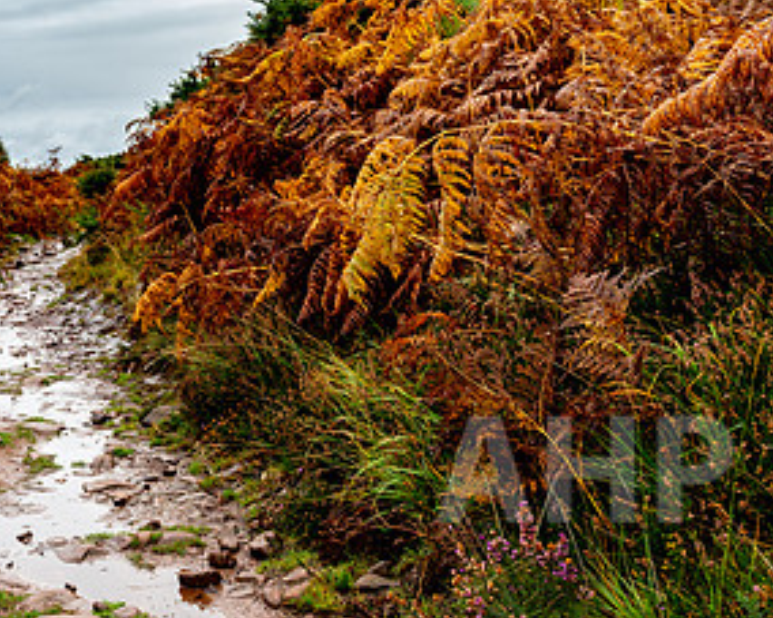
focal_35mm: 46
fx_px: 1052
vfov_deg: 32.3
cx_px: 71
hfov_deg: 37.6
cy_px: 176
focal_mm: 24
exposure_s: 1/200
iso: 100
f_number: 5.6
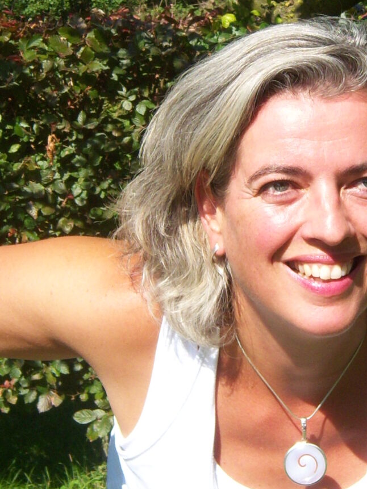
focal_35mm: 107
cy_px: 138
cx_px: 305
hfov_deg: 13.8
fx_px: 1512
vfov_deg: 18.3
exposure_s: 1/400
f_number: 4.8
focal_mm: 7.5
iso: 80
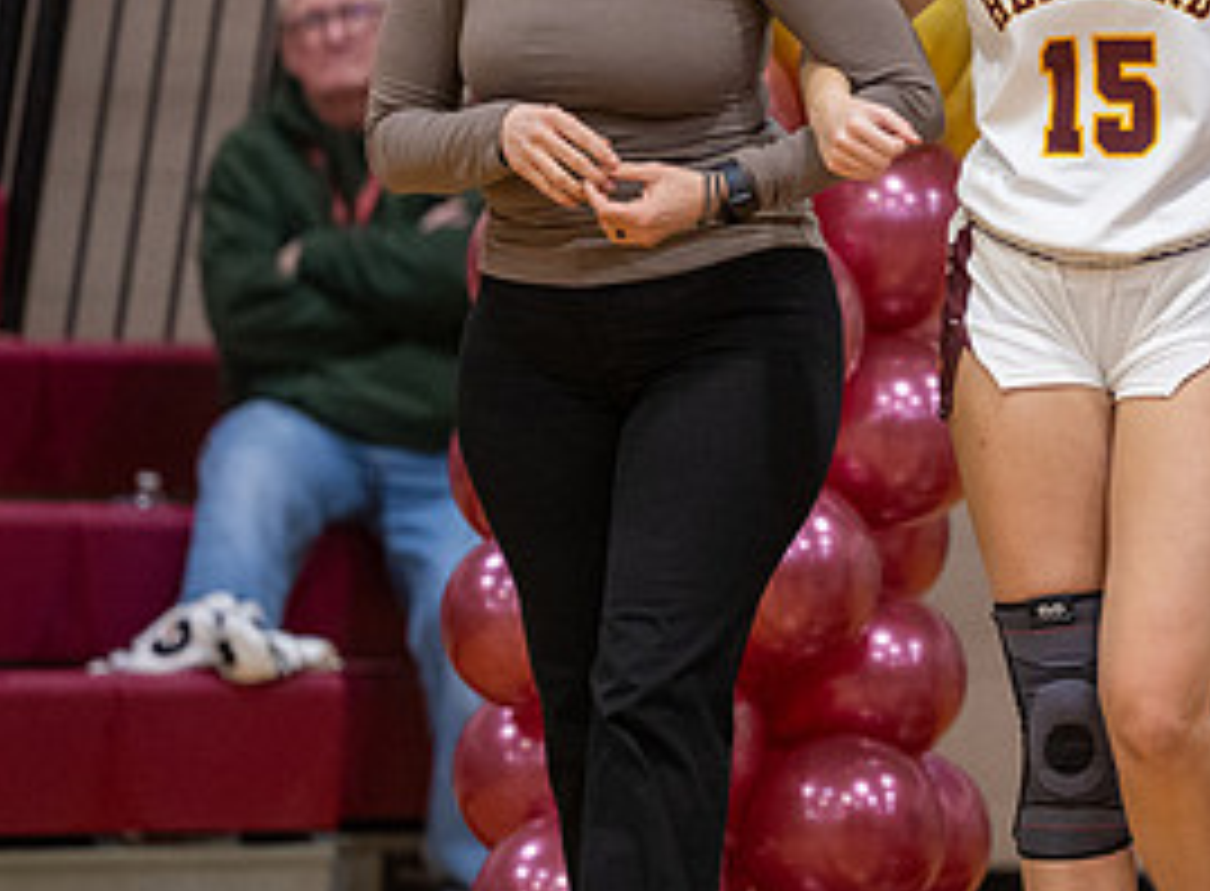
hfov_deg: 4.5
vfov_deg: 3.3
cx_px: 1039
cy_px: 262
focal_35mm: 443
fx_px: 15382
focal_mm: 160
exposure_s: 1/400
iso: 1800
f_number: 2.8
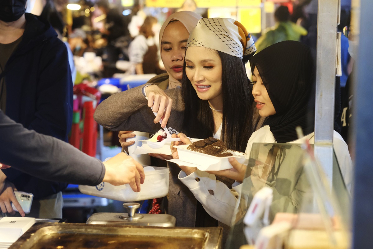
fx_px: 870
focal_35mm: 84
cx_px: 186
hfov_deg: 24.2
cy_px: 124
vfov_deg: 16.3
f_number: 3.6
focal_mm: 56
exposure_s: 1/280
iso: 3200
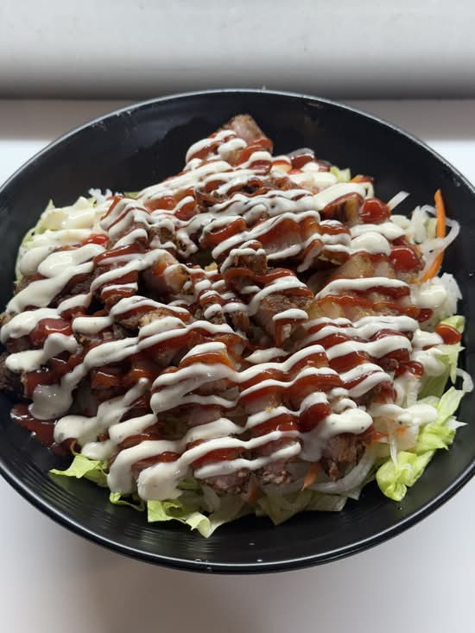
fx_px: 878
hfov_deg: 30.3
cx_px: 238
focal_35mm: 48
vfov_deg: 39.7
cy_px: 316
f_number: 1.78
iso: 50
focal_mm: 6.76
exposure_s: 1/60
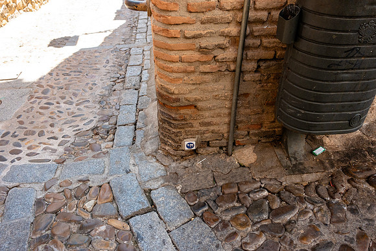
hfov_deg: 63.6
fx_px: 303
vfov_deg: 45.0
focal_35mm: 29
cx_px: 188
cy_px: 126
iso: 800
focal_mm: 10.51
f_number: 2.8
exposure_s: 1/200
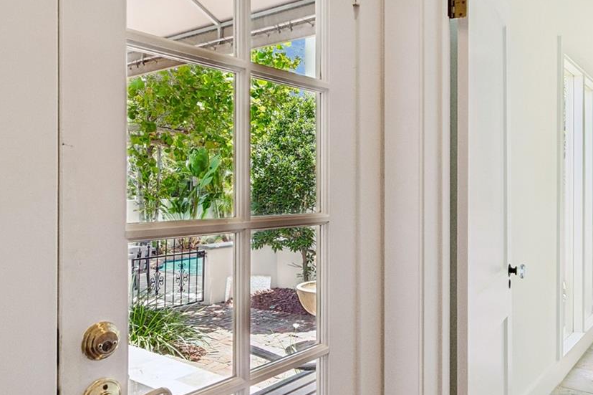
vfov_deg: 44.9
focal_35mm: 29
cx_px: 362
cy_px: 183
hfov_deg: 63.0
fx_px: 477
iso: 100
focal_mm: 10
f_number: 7.1
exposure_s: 1/60
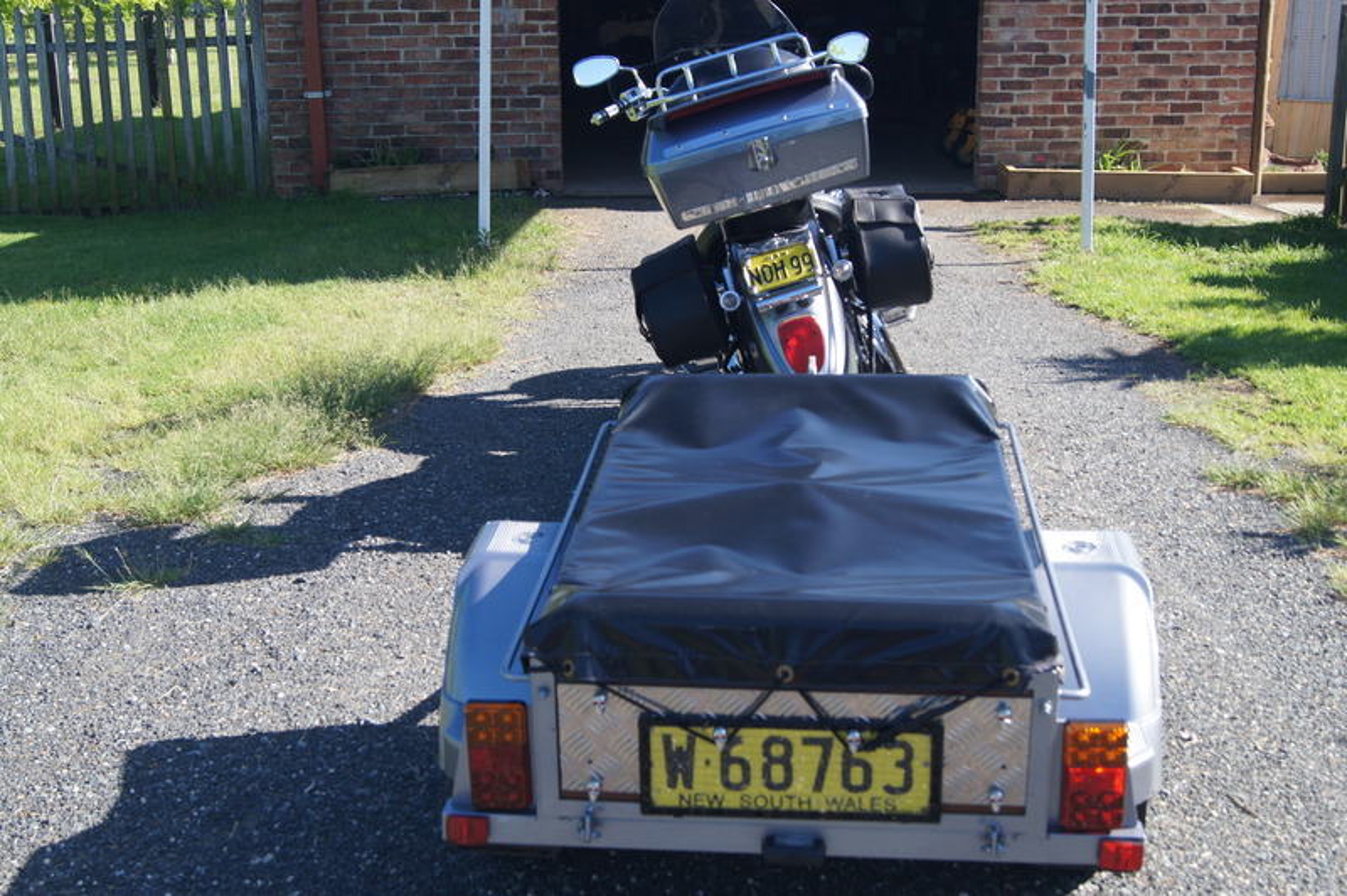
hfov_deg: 43.6
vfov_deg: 29.8
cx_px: 674
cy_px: 448
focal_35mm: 45
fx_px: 1682
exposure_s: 1/100
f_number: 8
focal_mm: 30
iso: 100
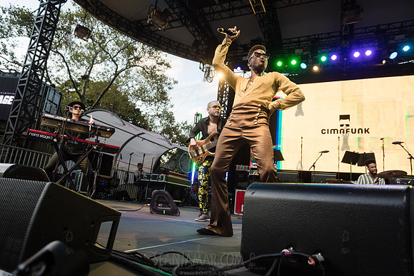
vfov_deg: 53.2
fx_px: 276
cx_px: 207
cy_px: 138
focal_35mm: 24
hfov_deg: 73.7
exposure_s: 1/400
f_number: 4
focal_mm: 24
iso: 640
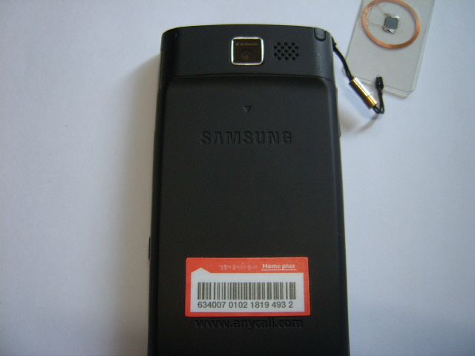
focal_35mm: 35
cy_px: 178
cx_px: 238
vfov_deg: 40.7
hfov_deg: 52.6
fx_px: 480
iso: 100
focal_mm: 5.8
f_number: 2.8
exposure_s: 1/30
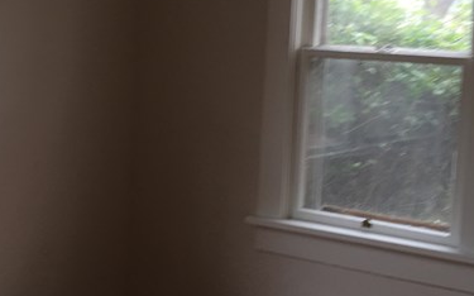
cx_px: 87
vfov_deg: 15.5
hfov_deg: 24.2
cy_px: 163
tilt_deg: -4.6
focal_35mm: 84
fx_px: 1085
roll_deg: -2.0
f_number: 2.2
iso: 25
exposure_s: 1/60
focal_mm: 4.15
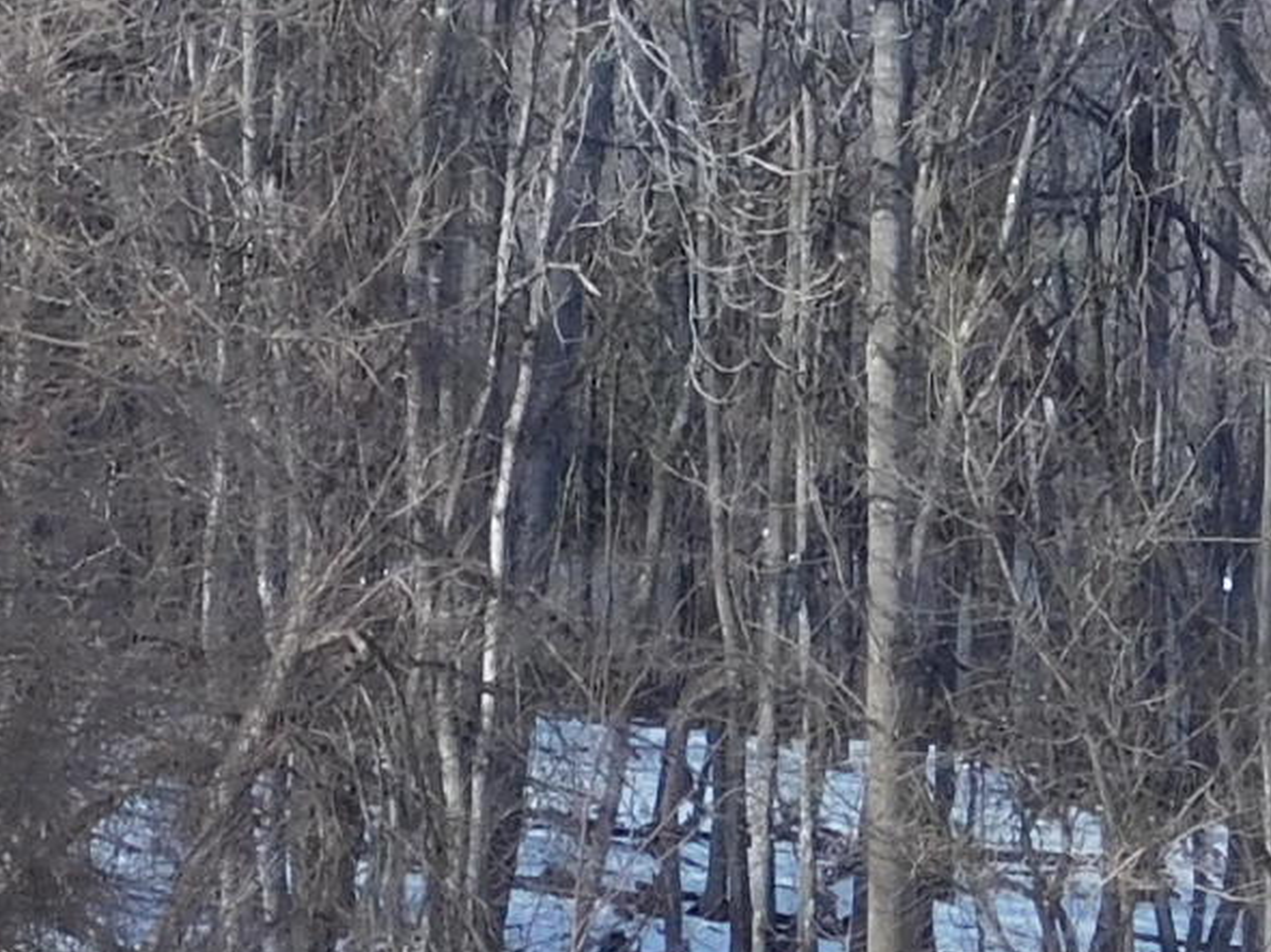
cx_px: 1196
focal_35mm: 463
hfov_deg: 4.3
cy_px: -284
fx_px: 16993
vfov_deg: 3.2
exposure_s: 1/500
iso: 125
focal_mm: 16.1
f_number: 4.5
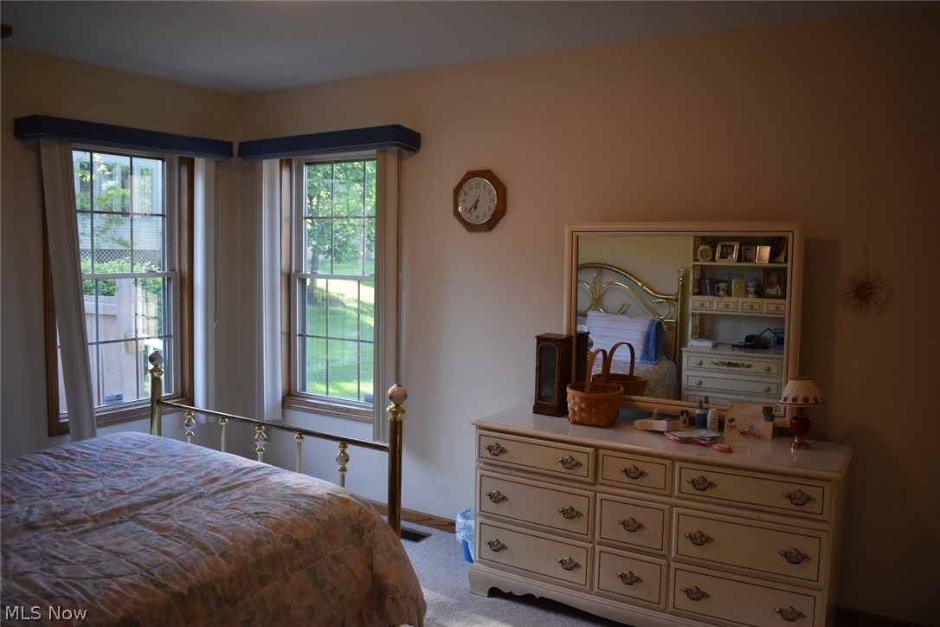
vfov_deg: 47.9
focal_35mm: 27
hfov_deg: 67.4
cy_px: 314
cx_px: 470
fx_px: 705
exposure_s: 1/250
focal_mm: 18
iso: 800
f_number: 3.5
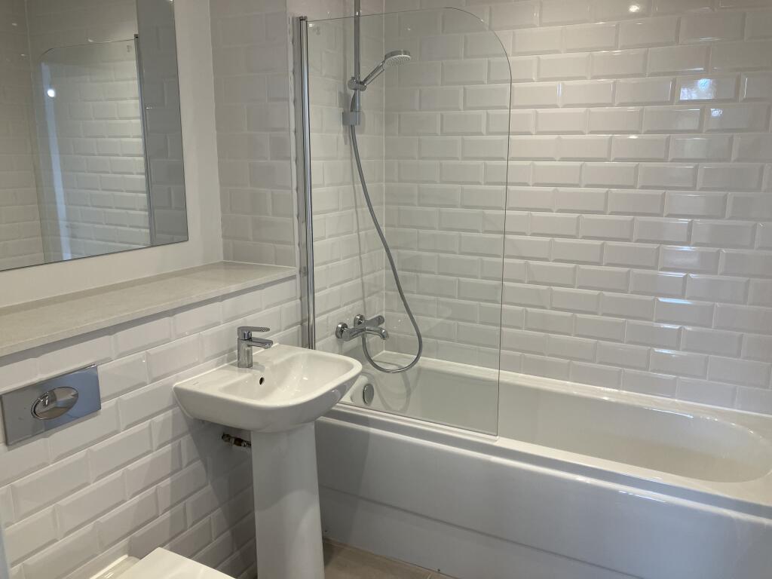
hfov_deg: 63.4
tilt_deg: -12.5
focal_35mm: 28
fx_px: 624
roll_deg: +1.1
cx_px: 386
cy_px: 290
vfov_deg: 49.7
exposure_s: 1/100
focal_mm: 3.99
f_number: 1.8
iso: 64
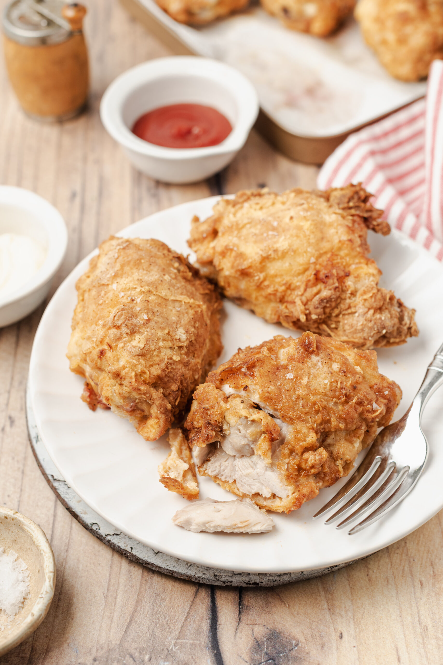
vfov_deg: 39.6
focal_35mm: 50
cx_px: 222
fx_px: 923
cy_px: 332
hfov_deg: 27.0
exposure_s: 1/25
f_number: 5
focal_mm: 50
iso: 320
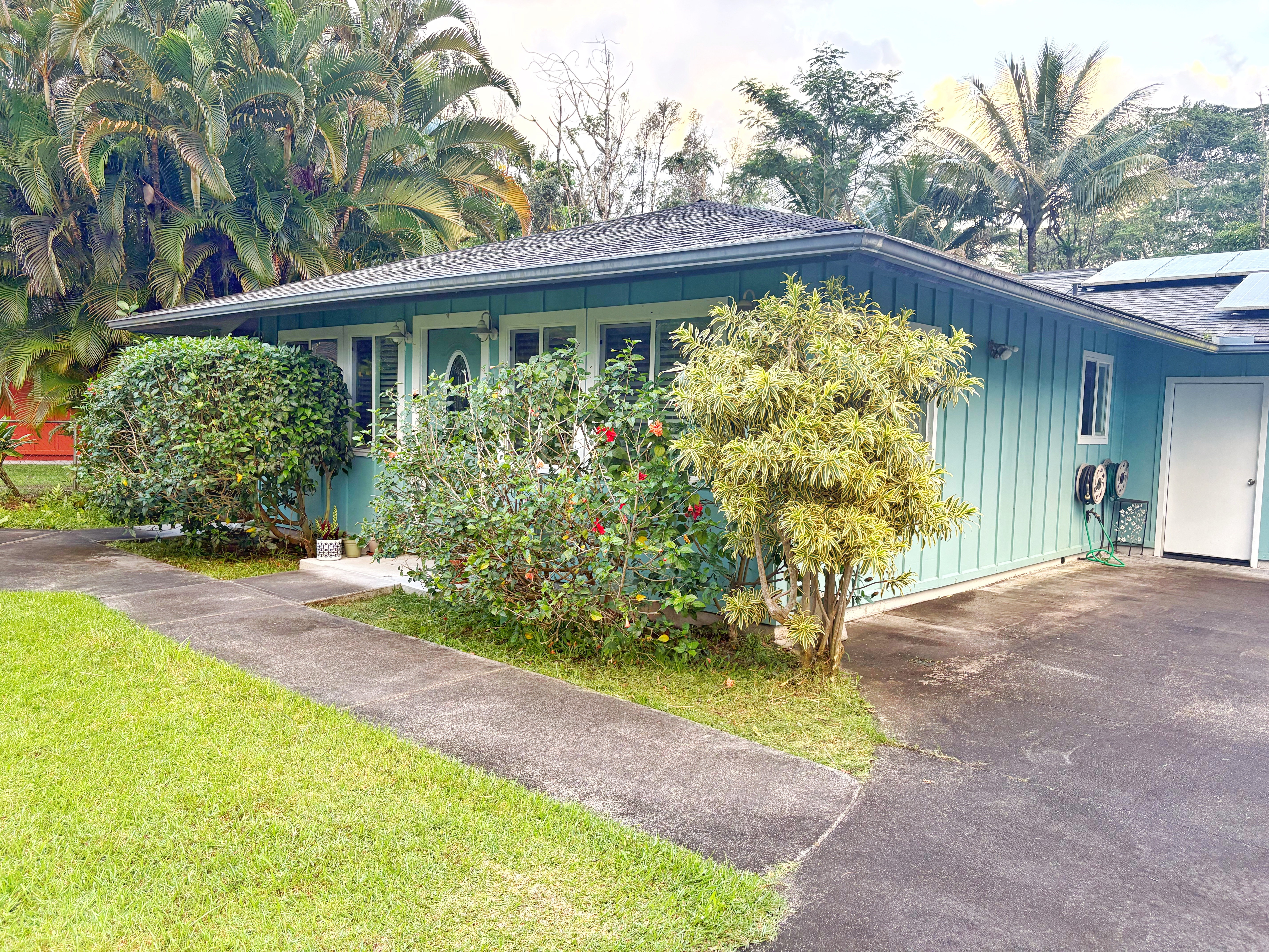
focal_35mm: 26
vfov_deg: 53.1
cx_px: 634
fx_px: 953
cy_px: 476
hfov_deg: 67.3
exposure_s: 1/184
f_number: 1.6
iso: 125
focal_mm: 5.96
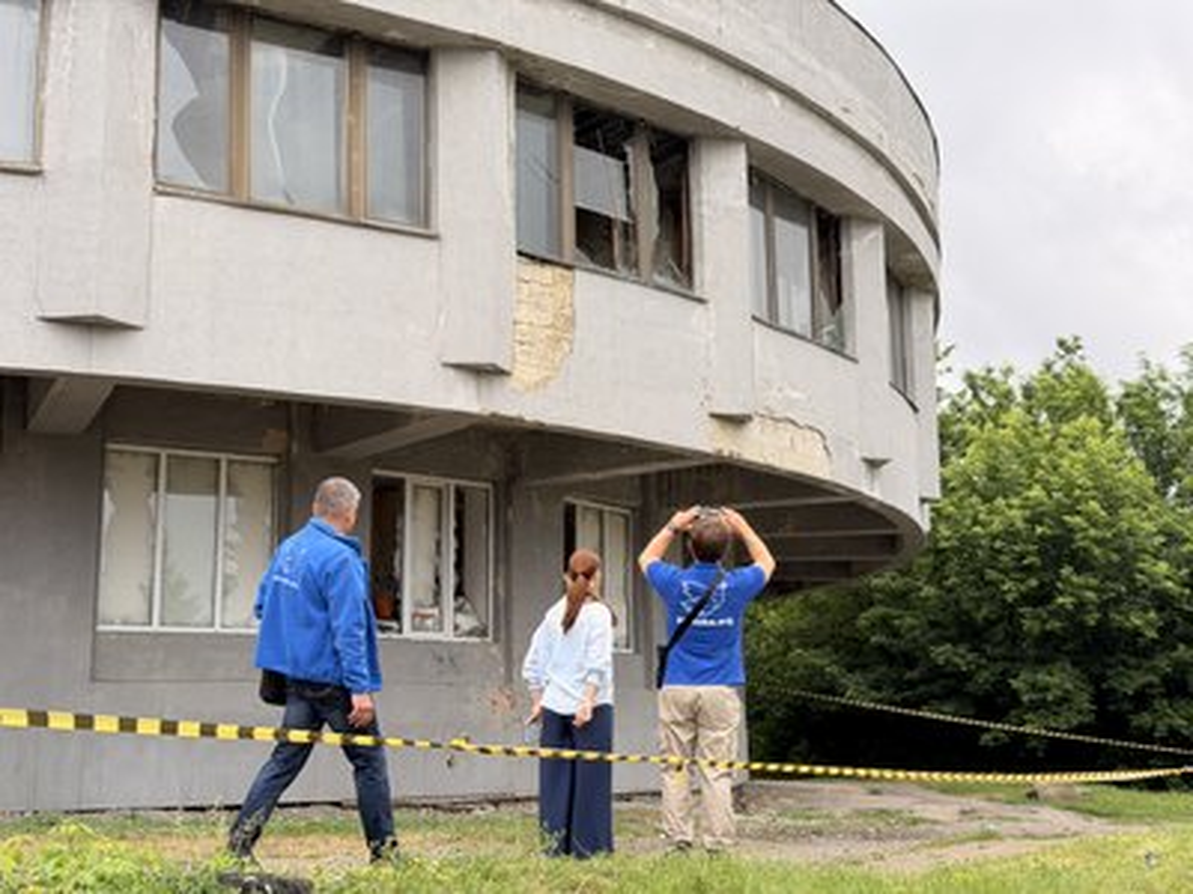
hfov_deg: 39.7
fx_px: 1654
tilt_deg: +9.4
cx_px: 596
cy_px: 447
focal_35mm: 48
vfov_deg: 30.3
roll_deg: +0.1
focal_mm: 6.76
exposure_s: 1/290
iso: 80
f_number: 1.78
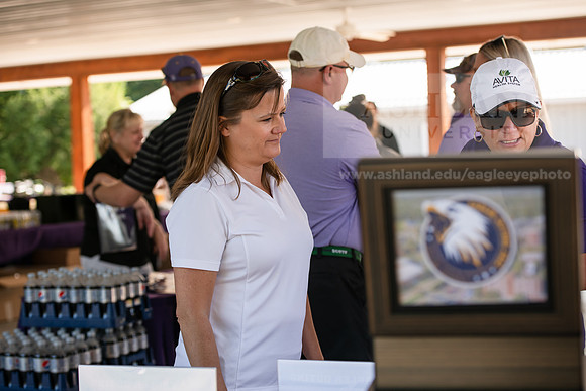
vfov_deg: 19.5
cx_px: 293
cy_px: 196
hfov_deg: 28.8
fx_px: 1140
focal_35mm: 70
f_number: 4
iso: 125
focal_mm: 70
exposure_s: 1/320
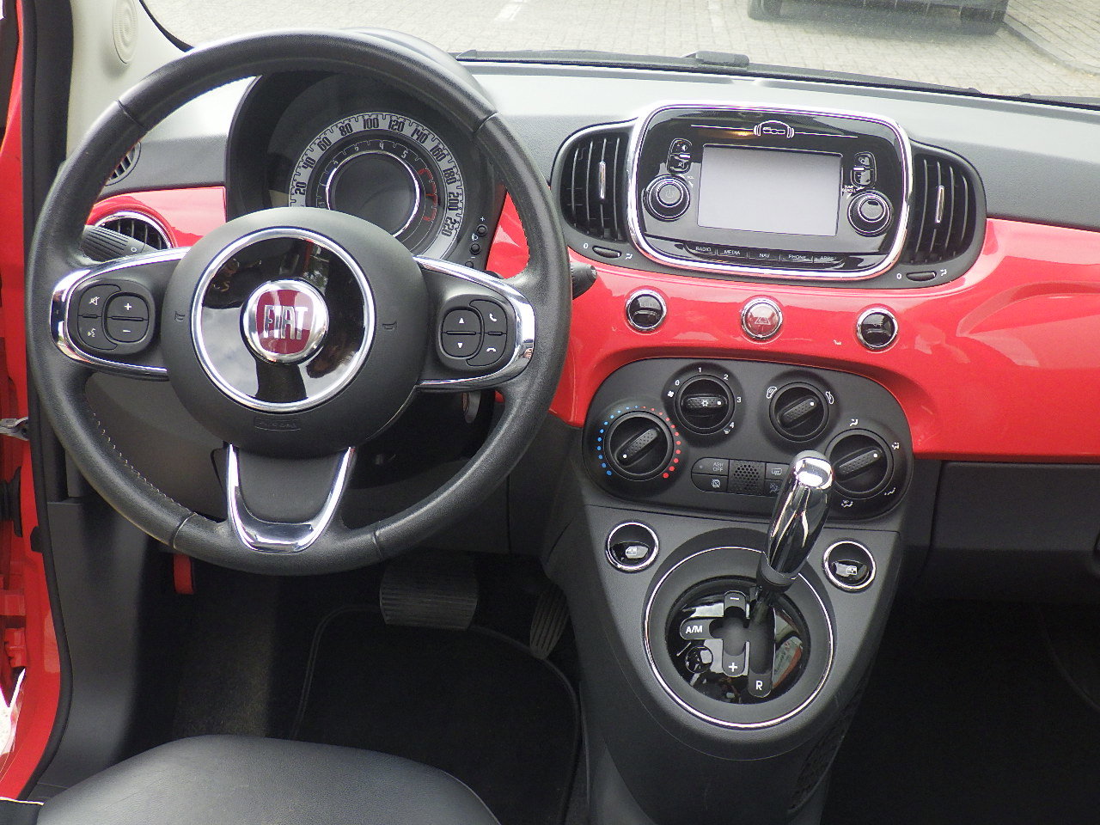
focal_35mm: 42
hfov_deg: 44.8
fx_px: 1335
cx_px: 550
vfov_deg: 34.3
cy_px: 412
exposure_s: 1/125
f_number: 4.2
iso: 250
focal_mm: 7.5
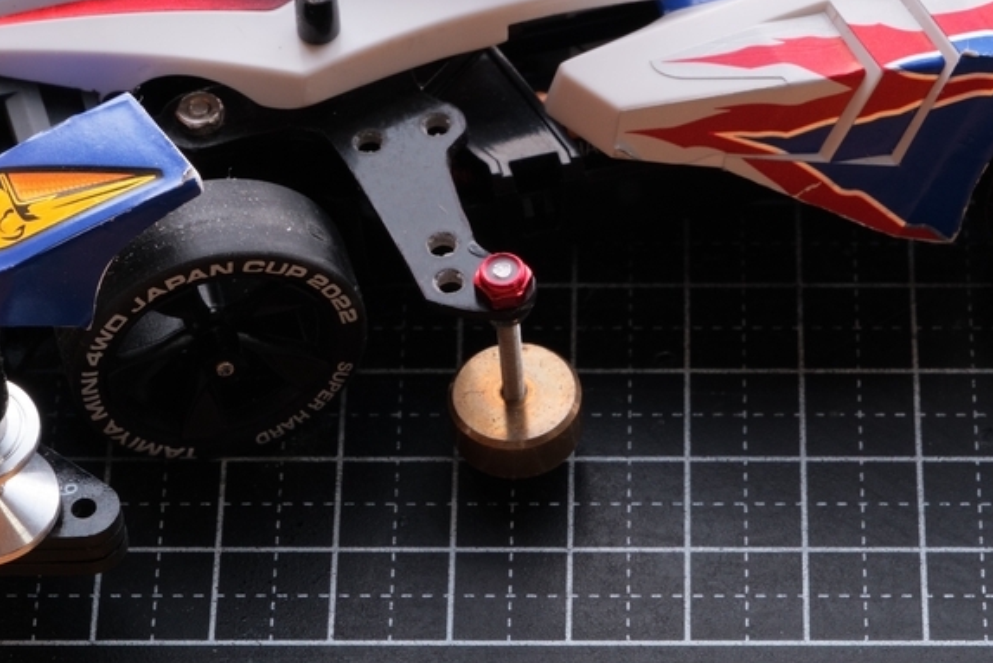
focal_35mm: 188
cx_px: 559
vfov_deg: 7.3
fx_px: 5187
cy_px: 28
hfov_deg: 10.9
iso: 400
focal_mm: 90
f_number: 14
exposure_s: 1/20
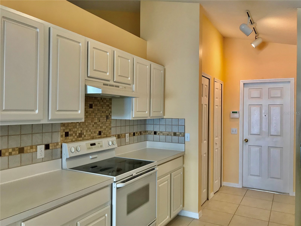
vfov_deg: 49.7
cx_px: 150
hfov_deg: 63.4
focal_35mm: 28
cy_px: 113
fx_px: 243
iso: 25
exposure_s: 1/40
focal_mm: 3.99
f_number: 1.8
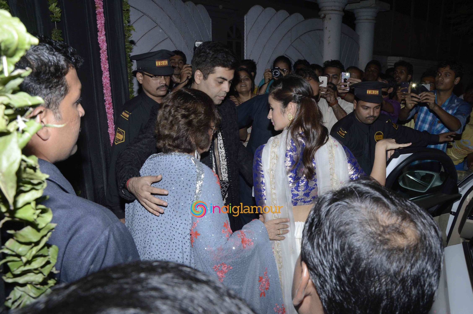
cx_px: 236
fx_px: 354
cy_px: 157
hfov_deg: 67.4
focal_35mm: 27
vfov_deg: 47.8
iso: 800
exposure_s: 1/200
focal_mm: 18
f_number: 10
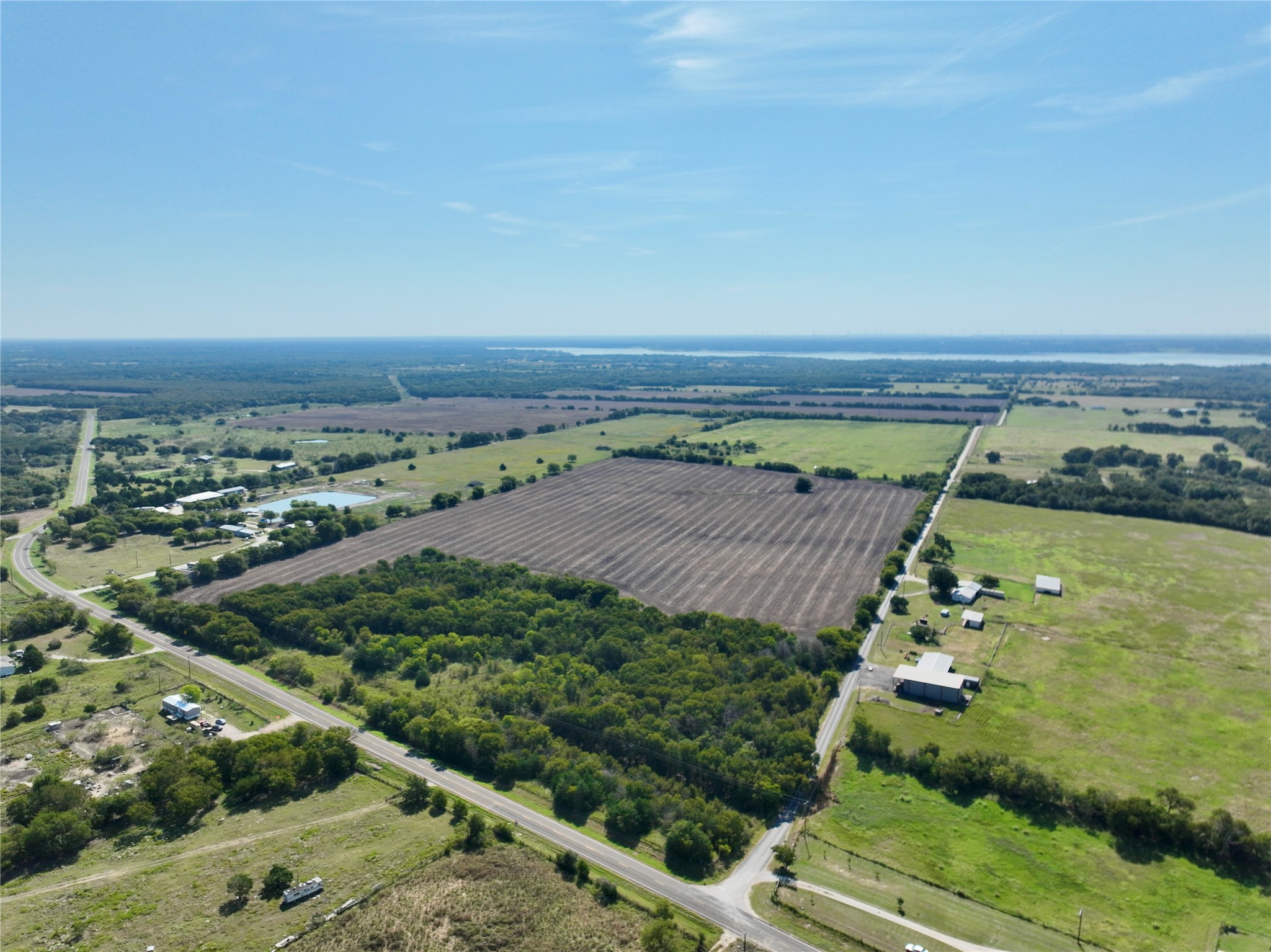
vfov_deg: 56.8
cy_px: 476
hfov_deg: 71.6
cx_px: 636
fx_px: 881
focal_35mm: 24
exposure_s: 1/4000
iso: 200
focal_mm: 12.29
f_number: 2.8
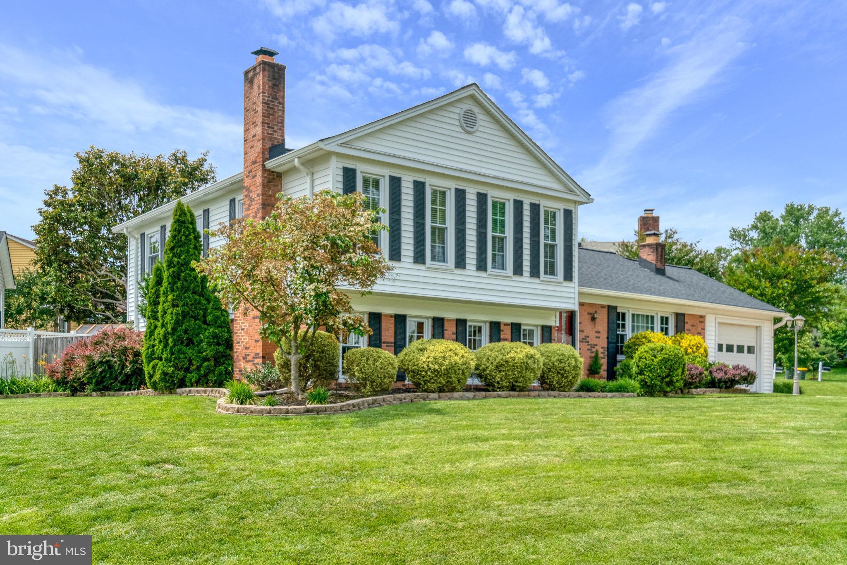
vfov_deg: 37.9
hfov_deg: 54.4
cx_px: 424
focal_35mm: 35
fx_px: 824
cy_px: 282
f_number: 8
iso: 1250
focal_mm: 35
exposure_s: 1/3200
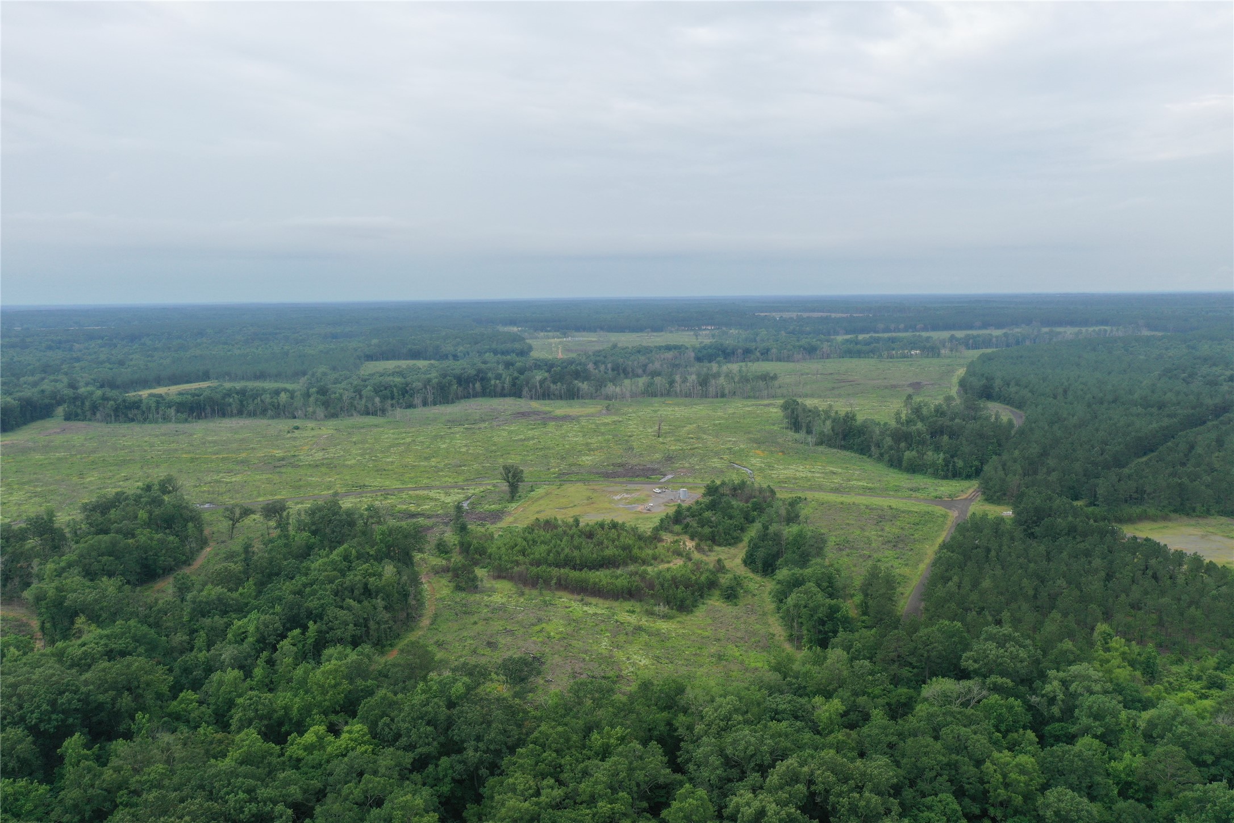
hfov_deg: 65.5
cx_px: 617
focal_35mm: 28
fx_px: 960
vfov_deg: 46.4
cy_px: 412
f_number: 5
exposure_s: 1/320
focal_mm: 10.26
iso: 100
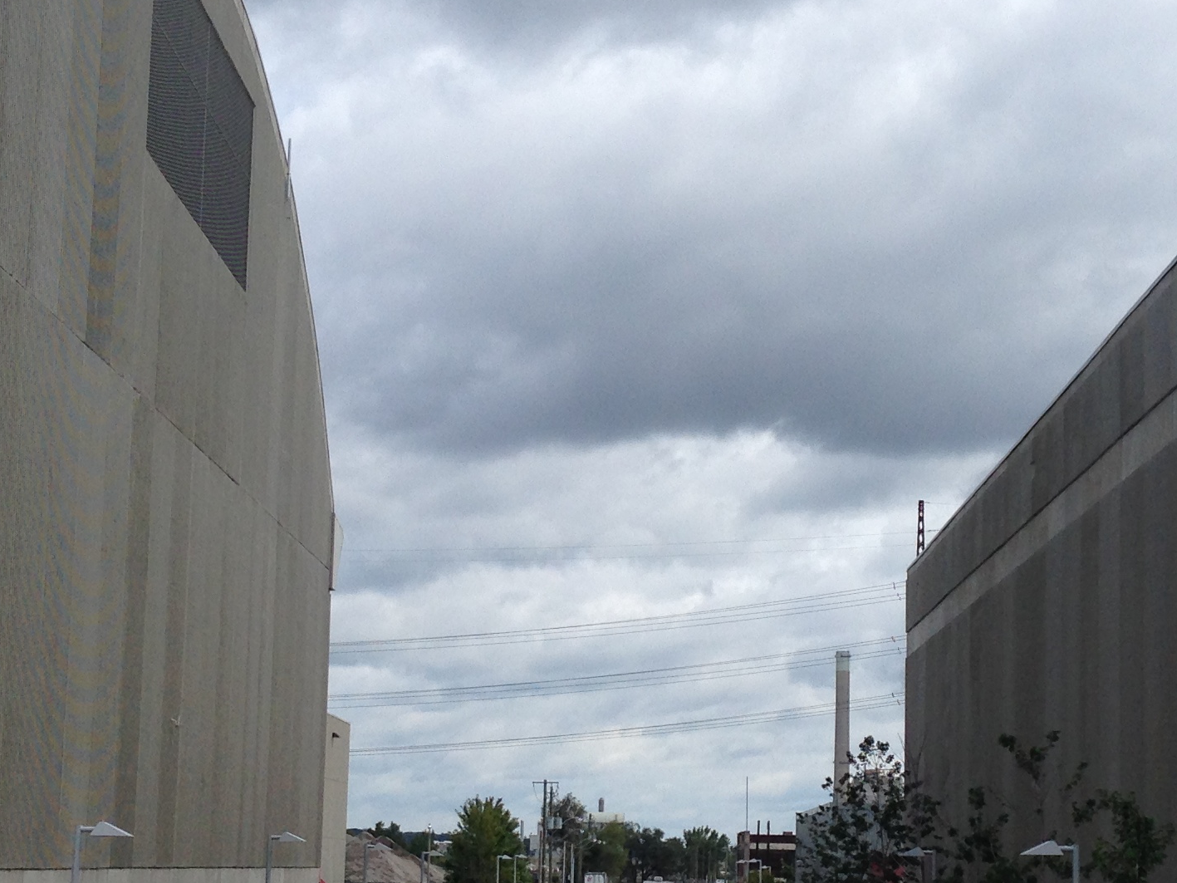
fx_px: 2584
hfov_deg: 25.6
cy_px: 527
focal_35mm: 76
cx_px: 649
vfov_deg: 19.4
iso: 50
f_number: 2.4
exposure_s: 1/2169
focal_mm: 4.12
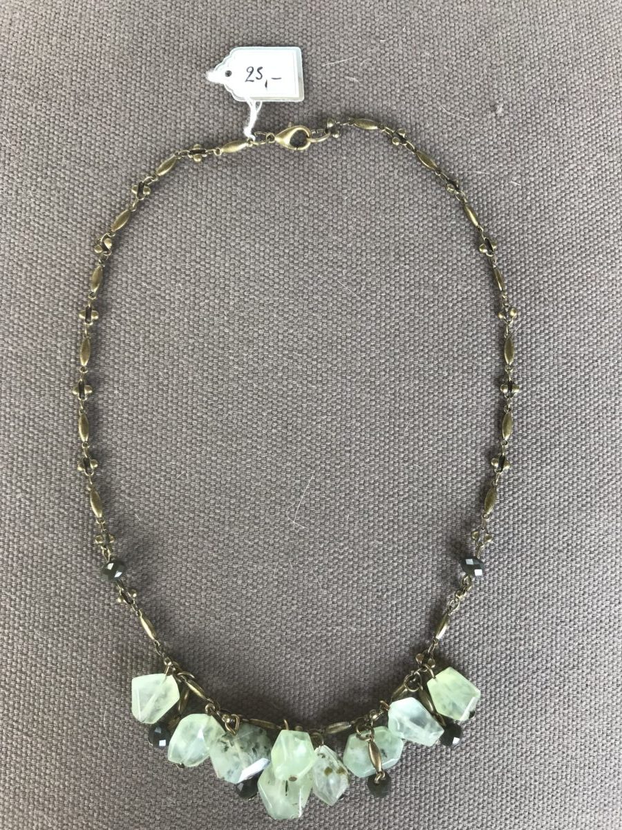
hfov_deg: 49.7
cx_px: 311
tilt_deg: -83.1
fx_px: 671
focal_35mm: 28
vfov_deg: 63.4
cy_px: 415
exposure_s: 1/100
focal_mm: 3.99
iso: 32
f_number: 1.8
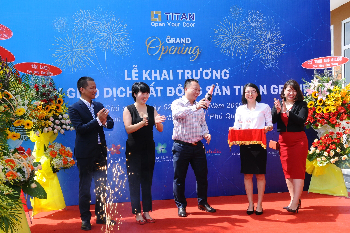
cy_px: 116
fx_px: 408
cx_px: 175
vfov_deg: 31.8
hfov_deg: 46.5
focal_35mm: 42
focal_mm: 28
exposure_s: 1/160
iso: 400
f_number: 11
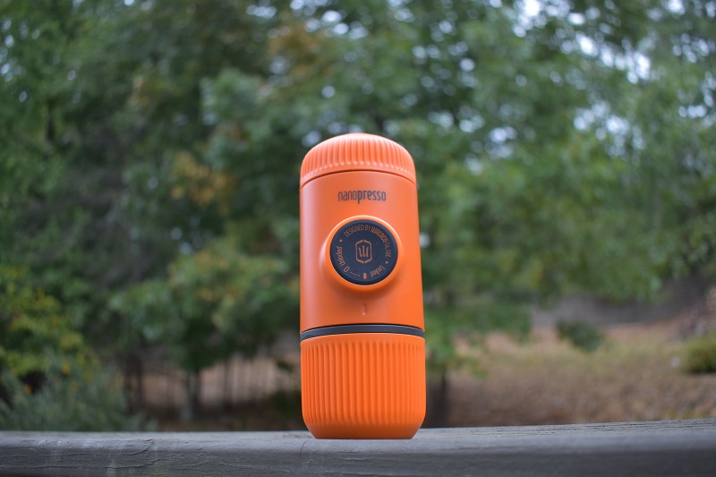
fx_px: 656
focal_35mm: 33
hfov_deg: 57.2
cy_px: 238
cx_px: 358
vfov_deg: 40.0
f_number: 3.8
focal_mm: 22
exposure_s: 1/200
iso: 200
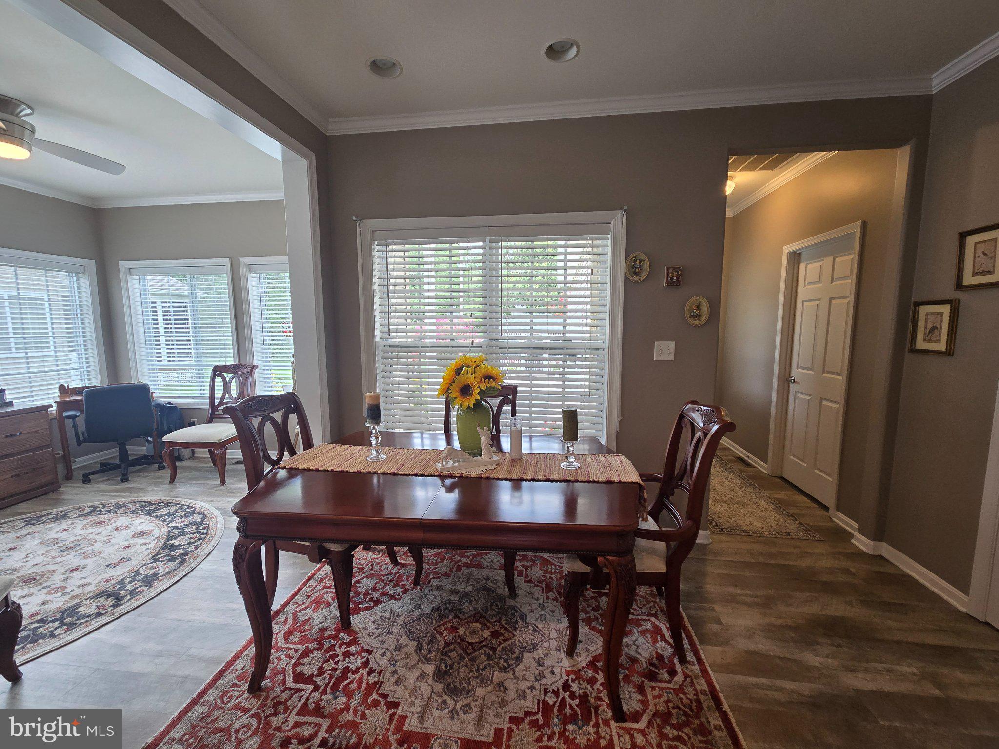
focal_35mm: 13
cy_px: 374
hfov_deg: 106.2
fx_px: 375
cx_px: 500
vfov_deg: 89.9
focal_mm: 2.2
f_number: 2.2
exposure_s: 1/60
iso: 125
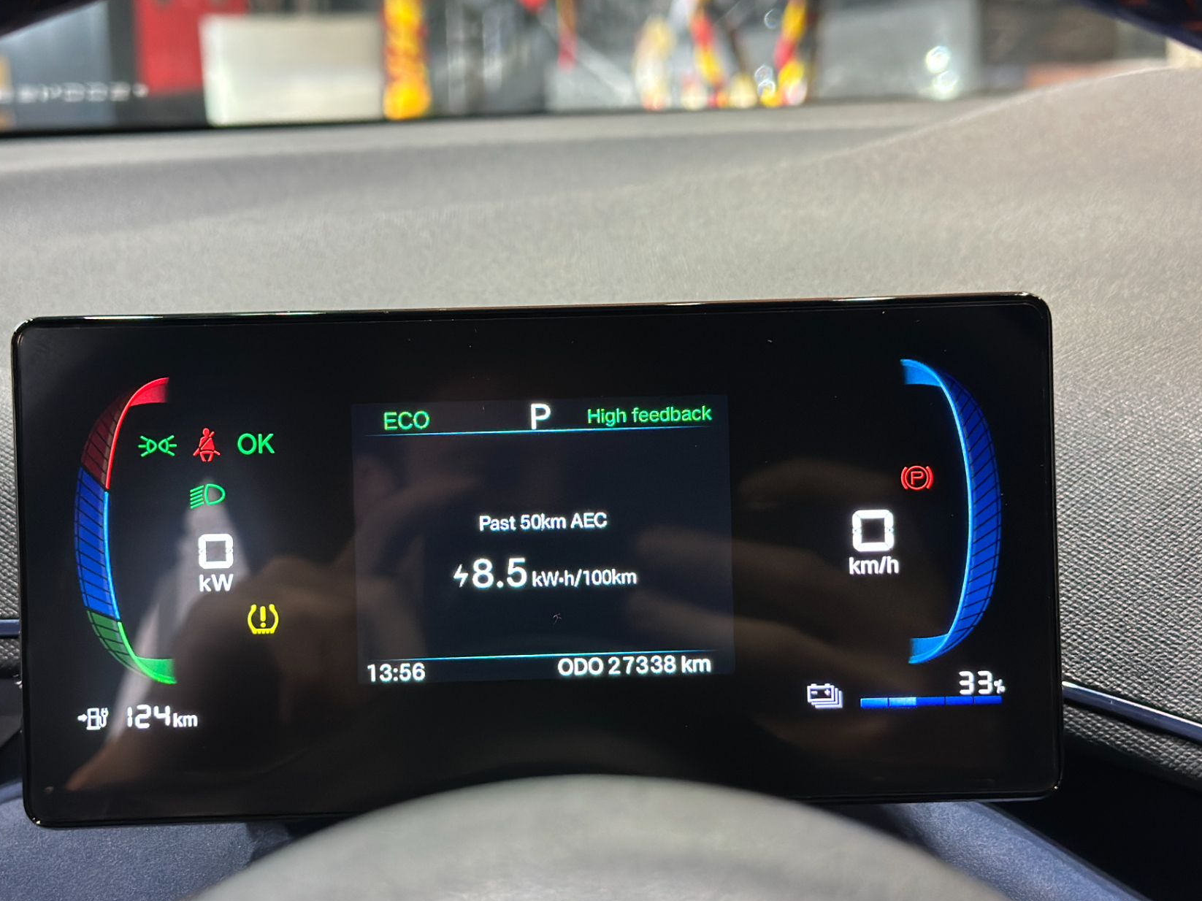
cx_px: 555
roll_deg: +1.0
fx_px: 1944
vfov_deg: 26.1
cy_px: 524
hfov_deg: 34.3
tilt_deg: -15.5
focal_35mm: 56
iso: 400
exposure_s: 1/40
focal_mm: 6.86
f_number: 1.78
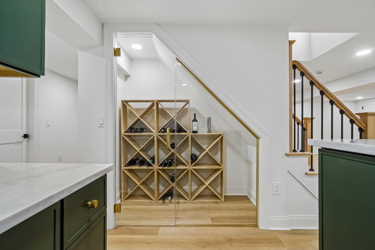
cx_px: 188
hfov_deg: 96.7
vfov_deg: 73.7
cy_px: 125
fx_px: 167
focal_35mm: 16
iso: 400
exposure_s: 1/25
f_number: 11
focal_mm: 16
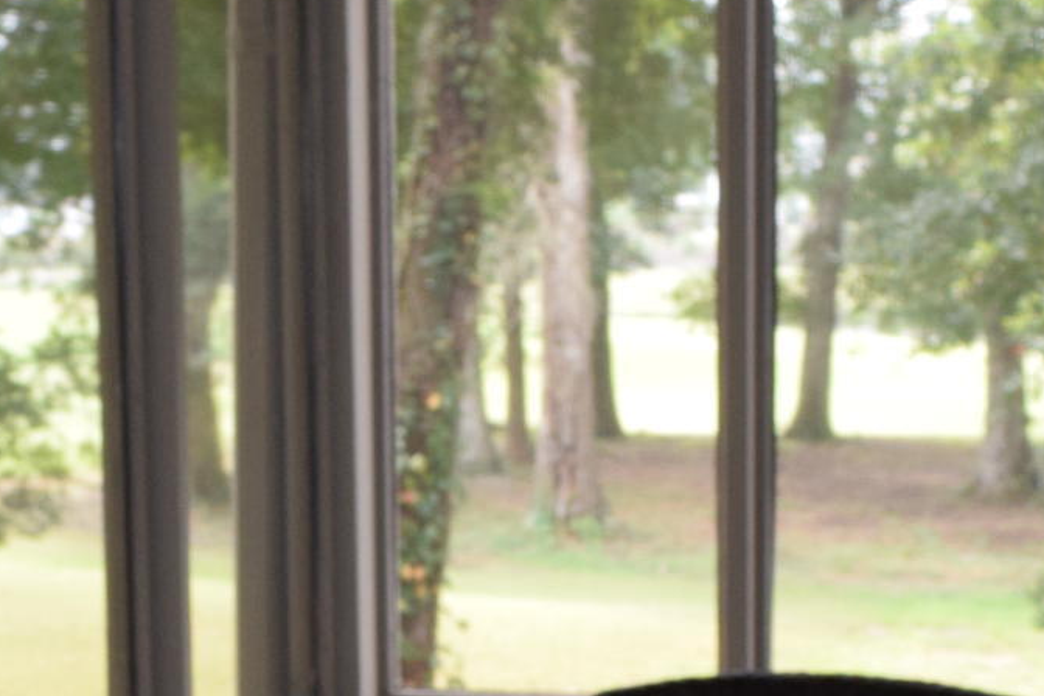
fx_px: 3886
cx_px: 530
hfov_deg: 15.3
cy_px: 1021
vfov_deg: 9.9
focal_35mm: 134
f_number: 5.6
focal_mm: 20
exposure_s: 1/125
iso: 720
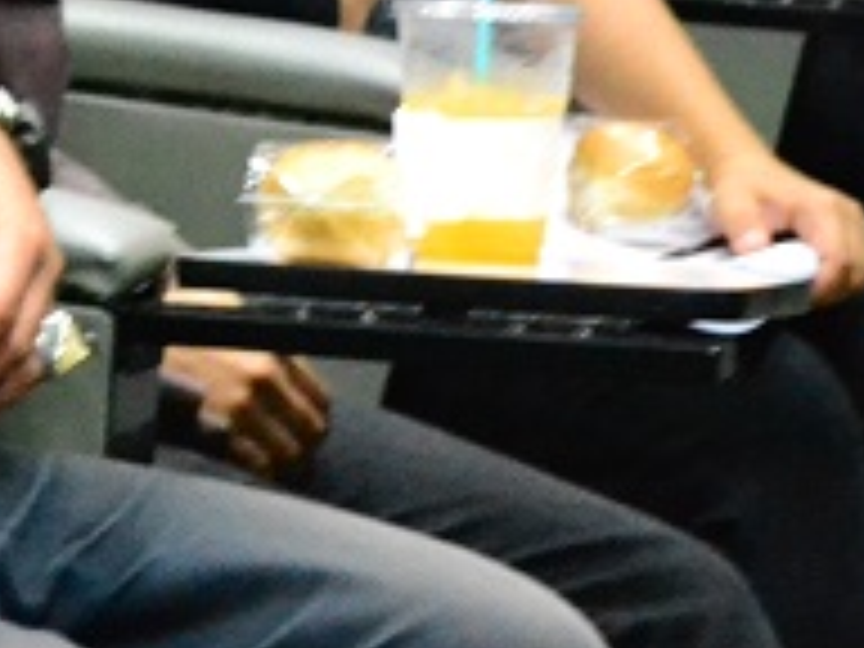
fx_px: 7488
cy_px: -47
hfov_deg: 6.4
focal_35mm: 300
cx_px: -792
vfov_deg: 4.9
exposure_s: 1/25
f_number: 5.6
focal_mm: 50
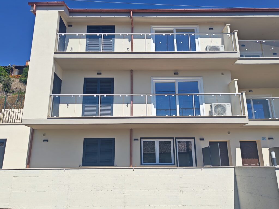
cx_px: 140
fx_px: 226
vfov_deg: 49.7
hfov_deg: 63.4
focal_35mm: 28
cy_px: 104
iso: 50
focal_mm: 5.4
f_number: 1.6
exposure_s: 1/3300
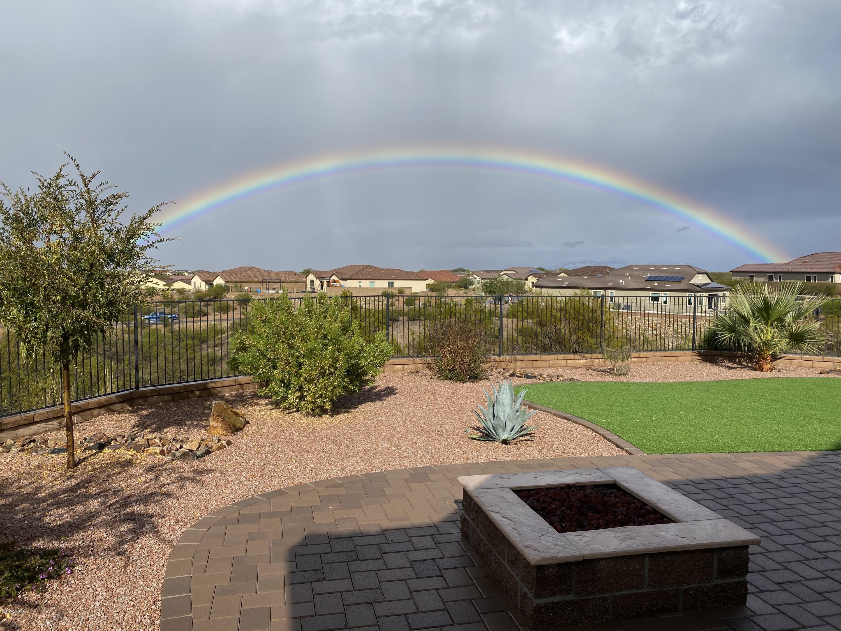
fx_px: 632
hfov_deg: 67.3
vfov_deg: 53.1
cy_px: 316
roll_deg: -1.0
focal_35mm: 26
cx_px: 420
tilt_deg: -3.2
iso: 32
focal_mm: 4.25
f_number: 1.8
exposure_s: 1/5025
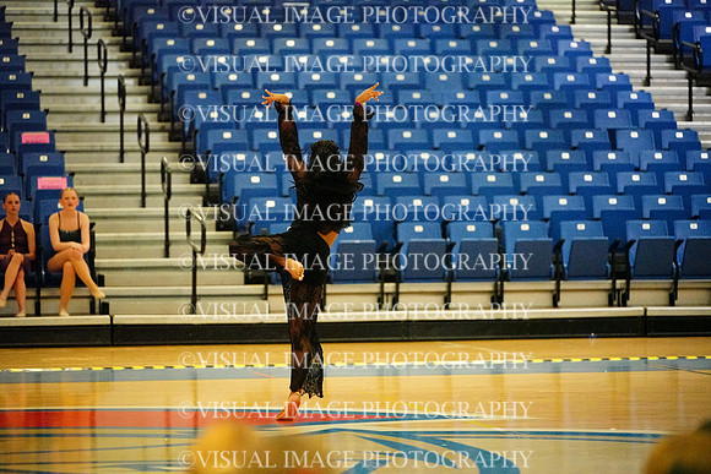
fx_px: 2963
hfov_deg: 13.7
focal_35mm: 150
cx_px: 356
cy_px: 237
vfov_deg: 9.2
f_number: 2.8
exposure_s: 1/1600
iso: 25600
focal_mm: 150
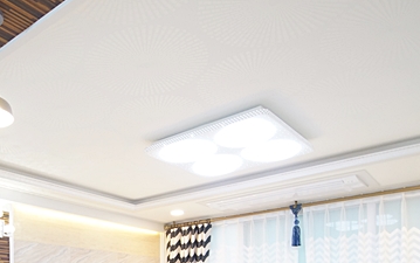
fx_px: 389
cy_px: 297
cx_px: 103
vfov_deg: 32.4
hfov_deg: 54.0
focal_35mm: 34
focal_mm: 10
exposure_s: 1/100
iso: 800
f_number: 3.5
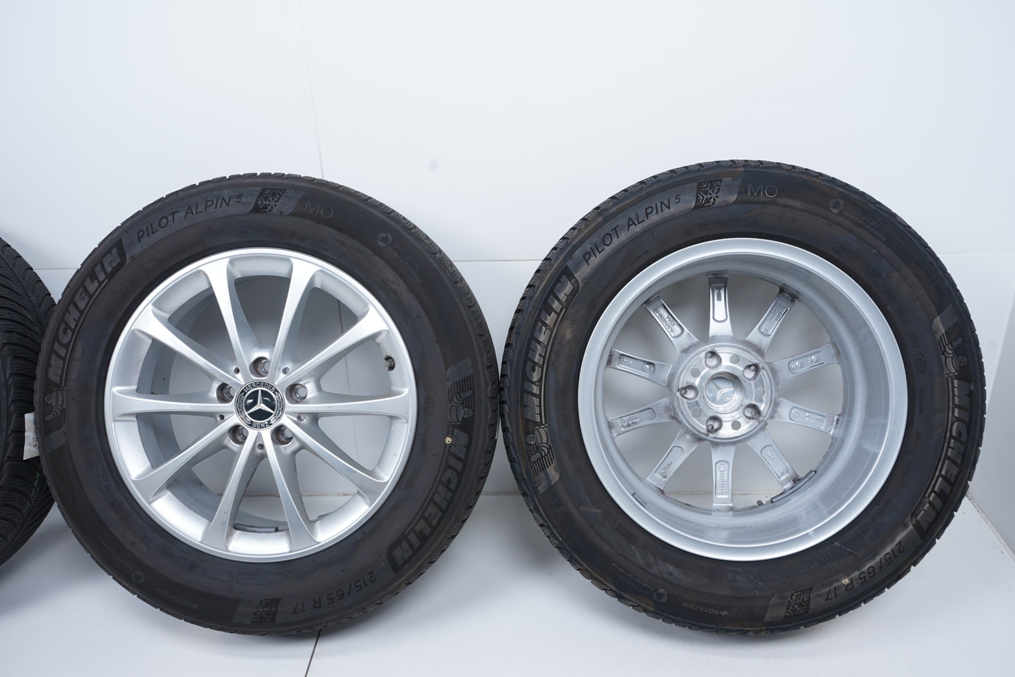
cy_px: 338
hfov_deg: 63.7
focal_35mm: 29
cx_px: 508
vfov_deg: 45.0
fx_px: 818
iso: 200
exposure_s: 1/125
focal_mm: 29
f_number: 8
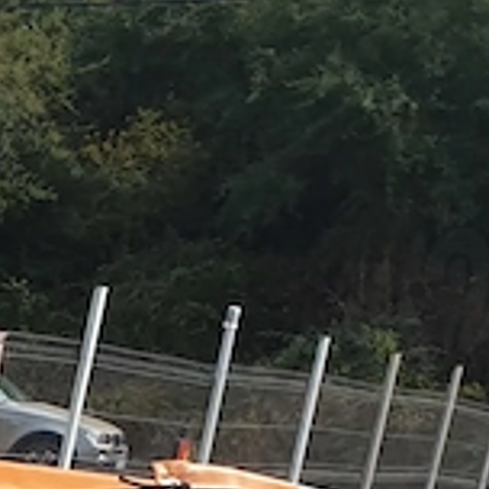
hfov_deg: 10.0
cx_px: -701
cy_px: 1203
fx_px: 2413
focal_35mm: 151
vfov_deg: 10.0
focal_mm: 4.3
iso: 50
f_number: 2.4
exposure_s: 1/1458
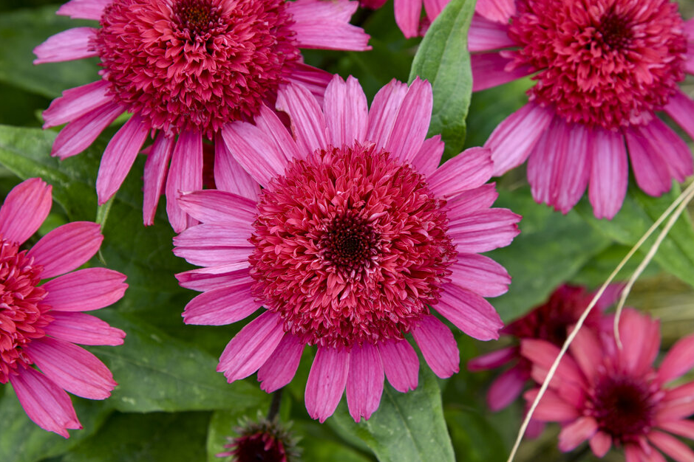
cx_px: 364
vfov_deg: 10.5
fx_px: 2525
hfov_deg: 15.6
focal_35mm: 131
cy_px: 216
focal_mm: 120
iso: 220
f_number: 8
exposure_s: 1/250
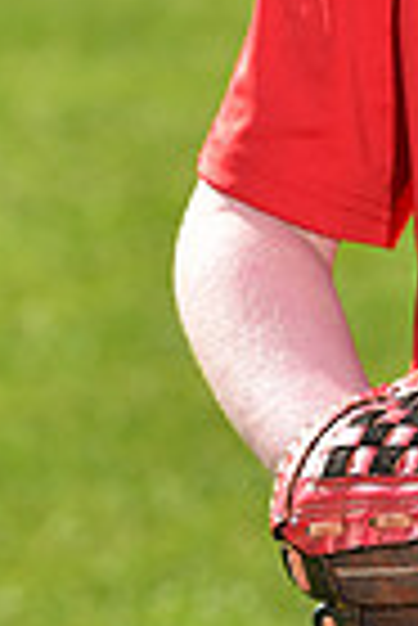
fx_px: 7974
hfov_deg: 3.0
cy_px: -207
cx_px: 676
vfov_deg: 4.5
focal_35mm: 459
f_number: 5.6
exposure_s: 1/250
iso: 80
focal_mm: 110
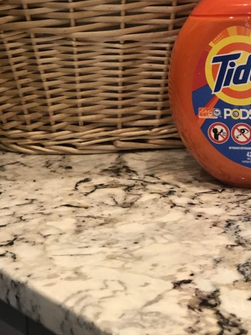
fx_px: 967
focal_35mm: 100
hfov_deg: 14.7
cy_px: 80
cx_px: 208
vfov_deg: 19.5
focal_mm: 6.6
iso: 250
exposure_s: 1/30
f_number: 2.8
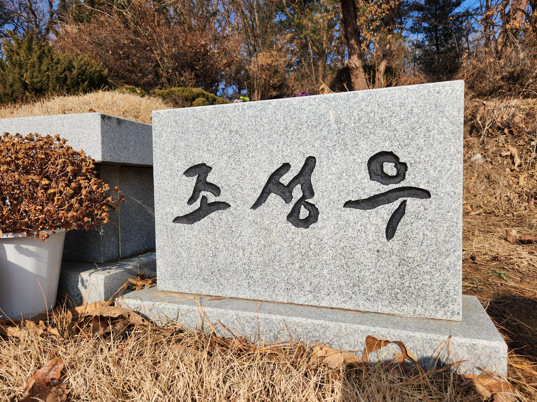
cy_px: 201
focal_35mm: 23
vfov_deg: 58.9
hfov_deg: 73.9
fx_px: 357
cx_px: 268
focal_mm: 5.4
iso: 20
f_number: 1.8
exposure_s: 1/1513
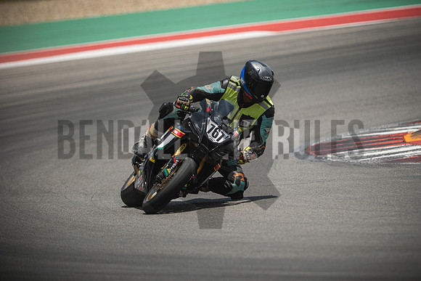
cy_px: 140
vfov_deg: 3.3
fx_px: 4913
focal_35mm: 420
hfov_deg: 4.9
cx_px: 210
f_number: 2.8
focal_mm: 280
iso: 400
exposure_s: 1/4000
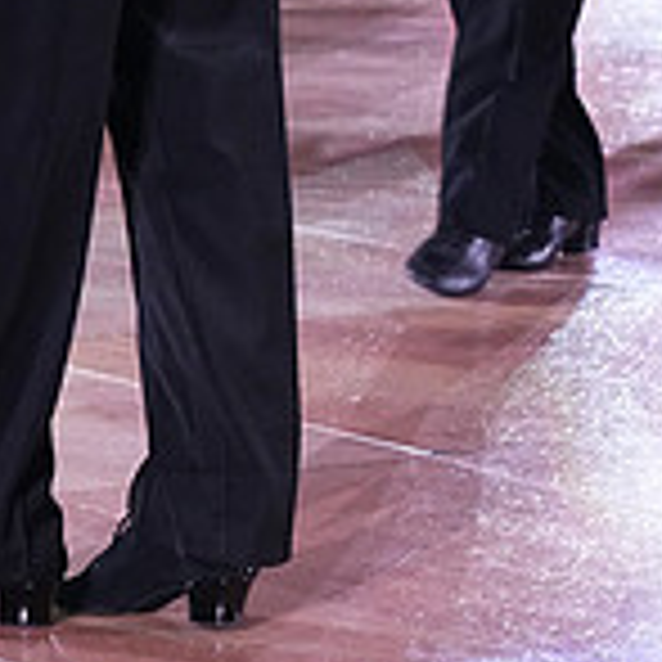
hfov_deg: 6.7
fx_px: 5647
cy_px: -234
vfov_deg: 6.6
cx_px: -142
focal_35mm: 261
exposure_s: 1/320
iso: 6400
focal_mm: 78
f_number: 5
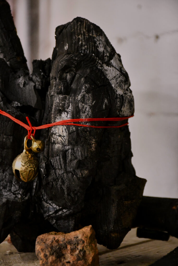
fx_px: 1053
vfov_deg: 14.4
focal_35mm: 142
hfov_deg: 9.7
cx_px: 89
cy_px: 133
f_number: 5.3
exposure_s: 1/125
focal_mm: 95
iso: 10000
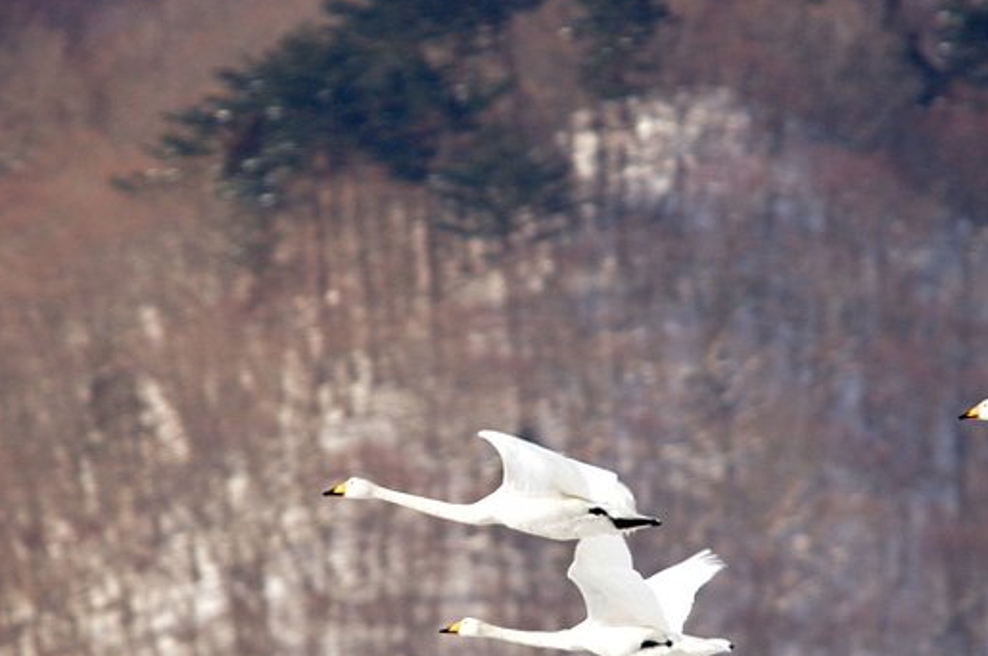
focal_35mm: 1491
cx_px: 562
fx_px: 40868
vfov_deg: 0.9
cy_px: 501
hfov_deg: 1.4
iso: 400
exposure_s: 1/250
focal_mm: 500
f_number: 8
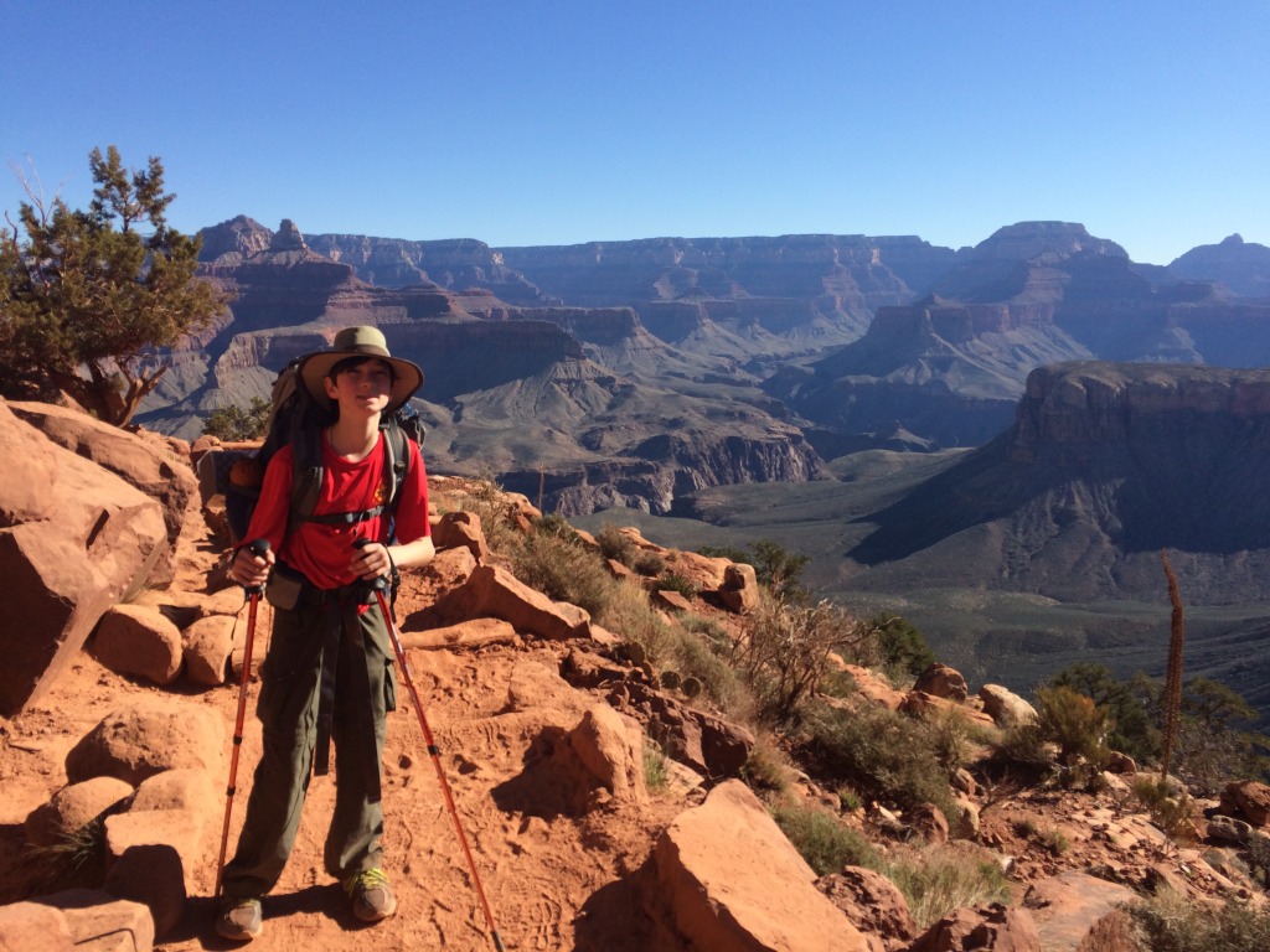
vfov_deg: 48.2
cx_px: 635
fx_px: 1064
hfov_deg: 61.7
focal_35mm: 29
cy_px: 476
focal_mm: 4.15
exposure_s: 1/1866
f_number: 2.2
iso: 32
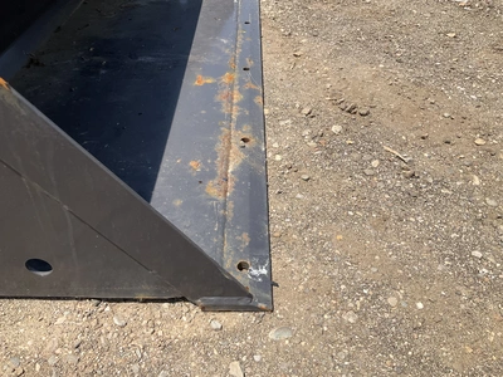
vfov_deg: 48.2
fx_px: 421
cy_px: 188
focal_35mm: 29
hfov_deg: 61.7
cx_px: 252
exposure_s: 1/1377
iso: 25
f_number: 1.8
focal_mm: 3
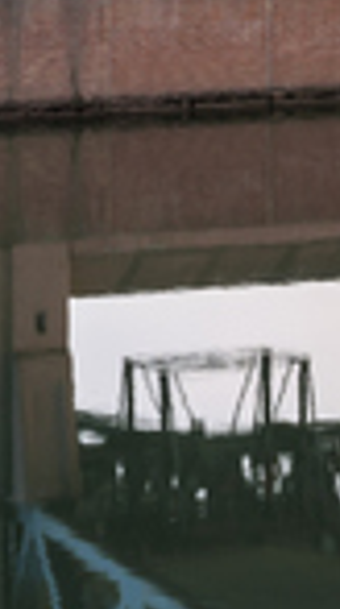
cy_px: -172
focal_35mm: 269
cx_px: -112
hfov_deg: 4.5
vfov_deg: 7.9
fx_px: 4339
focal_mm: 52
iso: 100
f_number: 16
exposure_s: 1/4
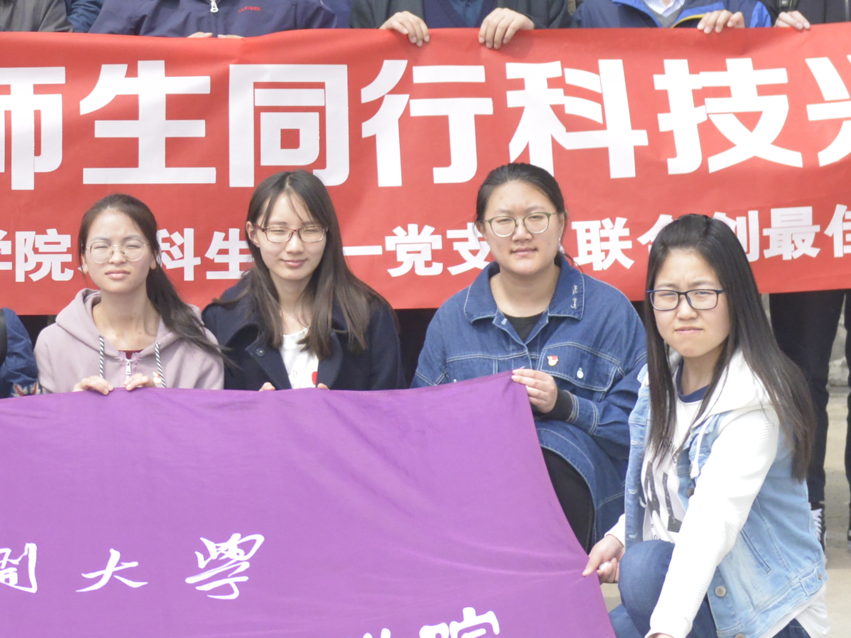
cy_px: 78
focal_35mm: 144
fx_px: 3540
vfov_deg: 10.3
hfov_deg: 13.4
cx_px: -113
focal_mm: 44
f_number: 3.5
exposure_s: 1/8000
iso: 2500
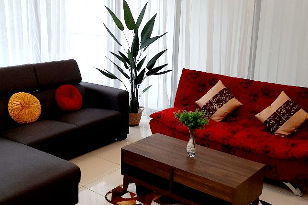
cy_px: 103
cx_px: 119
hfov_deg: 45.1
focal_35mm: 43
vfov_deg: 31.2
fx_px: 368
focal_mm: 3.93
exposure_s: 1/50
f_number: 1.7
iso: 64
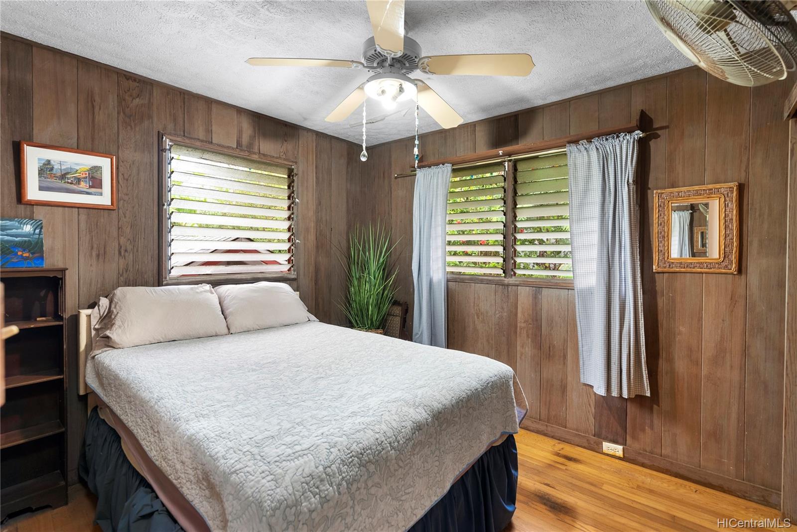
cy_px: 266
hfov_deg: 96.7
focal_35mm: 16
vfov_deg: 73.8
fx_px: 354
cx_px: 398
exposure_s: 1/1.67
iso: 320
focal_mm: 16
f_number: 5.6
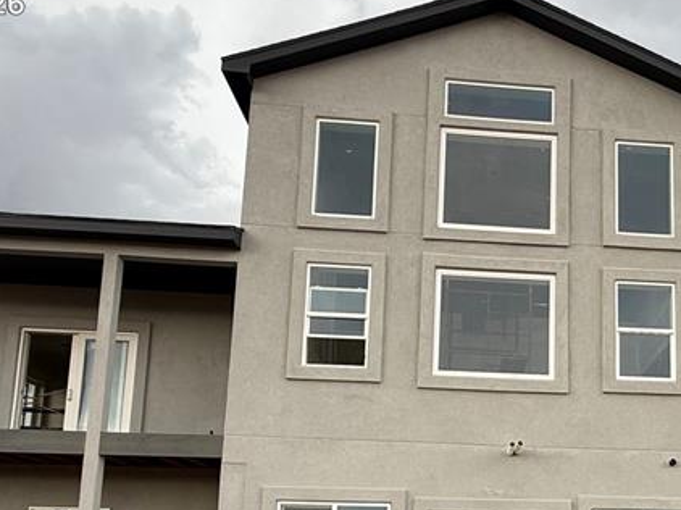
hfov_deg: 50.9
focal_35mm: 34
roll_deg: -0.6
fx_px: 669
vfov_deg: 37.9
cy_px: 491
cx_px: 539
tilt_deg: +7.9
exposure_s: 1/233
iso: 50
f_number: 2.2
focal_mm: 2.22
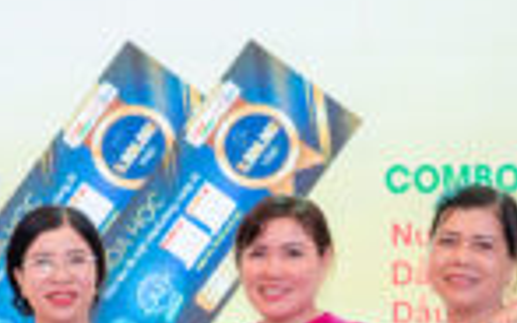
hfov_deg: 11.4
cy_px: 421
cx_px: 56
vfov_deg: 7.1
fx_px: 2579
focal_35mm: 183
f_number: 3.2
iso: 800
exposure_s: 1/200
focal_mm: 44
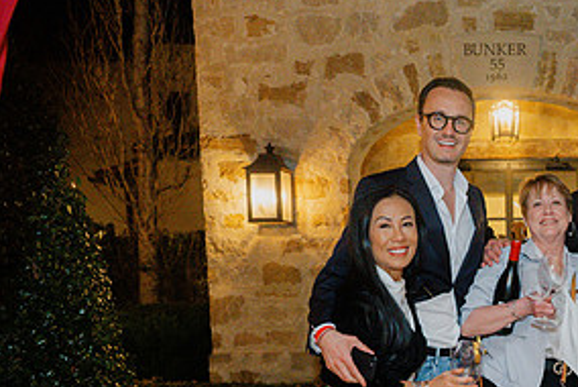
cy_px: 347
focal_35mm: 49
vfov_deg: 26.7
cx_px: 539
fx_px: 788
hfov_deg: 37.2
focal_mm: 24
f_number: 3.5
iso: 4000
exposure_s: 1/60
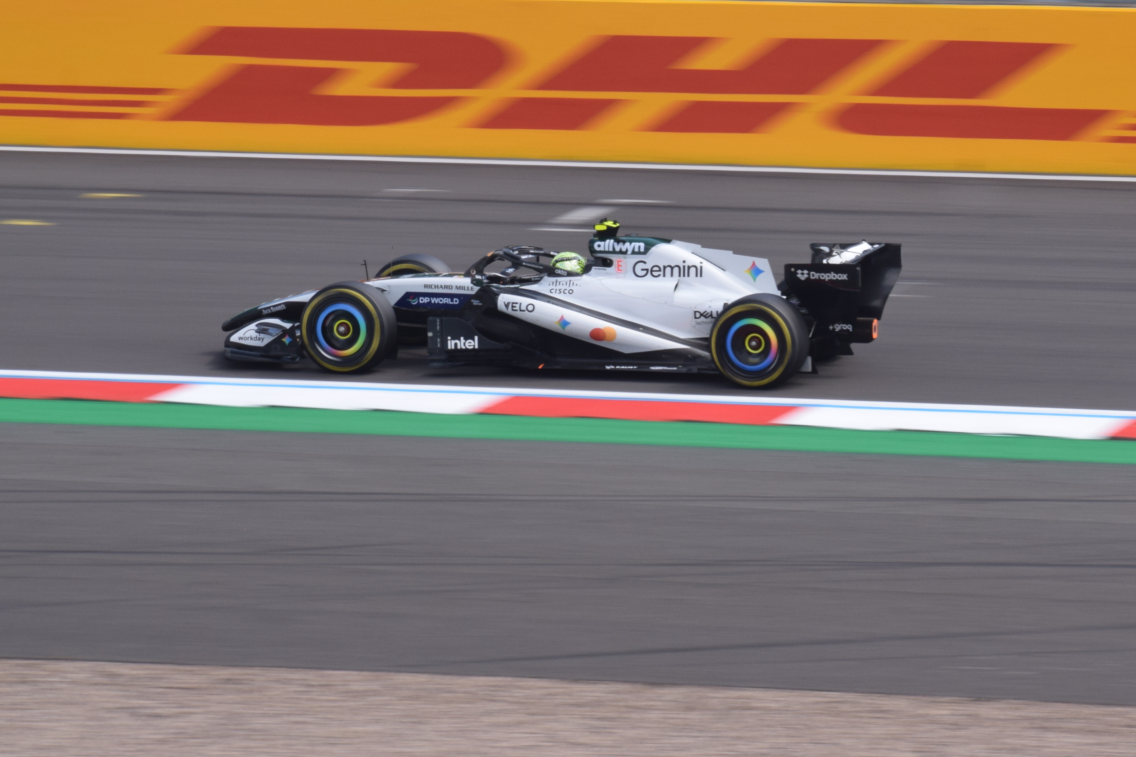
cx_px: 893
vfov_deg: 5.3
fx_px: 8236
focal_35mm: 261
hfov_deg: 7.9
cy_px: 193
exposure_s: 1/320
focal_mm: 110
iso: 400
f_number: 11
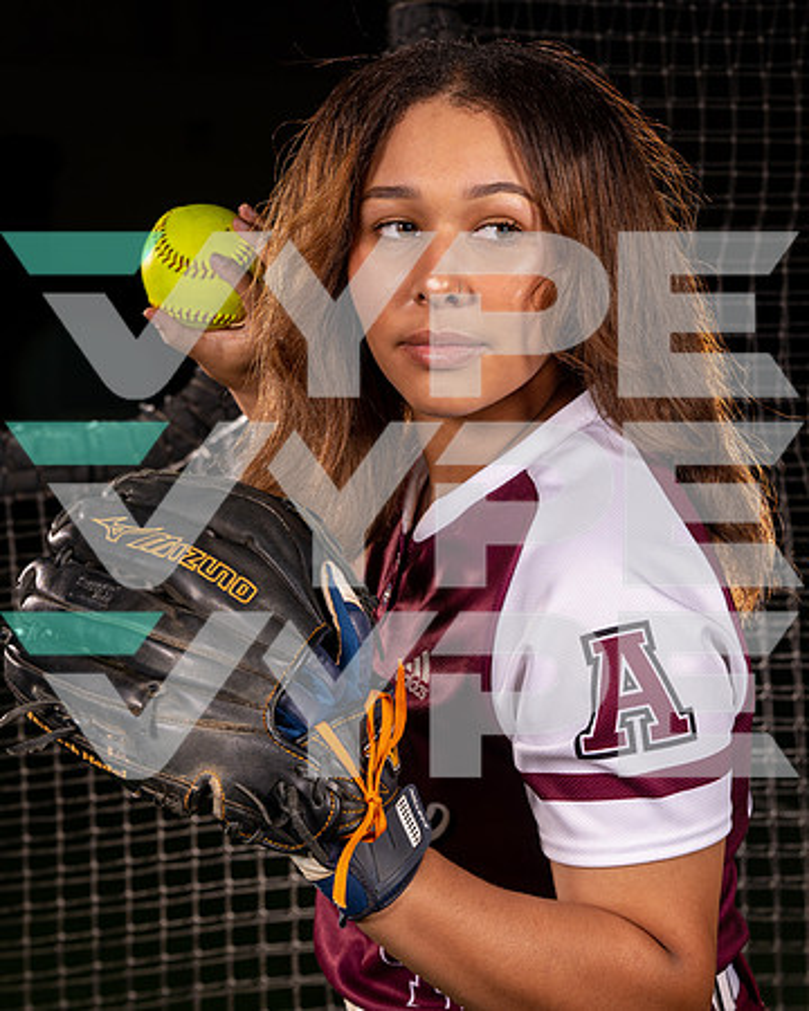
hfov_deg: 18.2
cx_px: 497
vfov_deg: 22.6
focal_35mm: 84
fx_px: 2528
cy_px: 506
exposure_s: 1/125
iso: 100
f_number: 8
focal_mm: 60
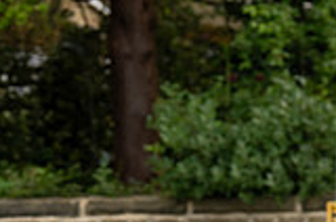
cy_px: 388
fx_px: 3623
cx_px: -88
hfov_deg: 5.3
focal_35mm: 389
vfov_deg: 3.5
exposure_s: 1/640
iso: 250
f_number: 4.5
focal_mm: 107
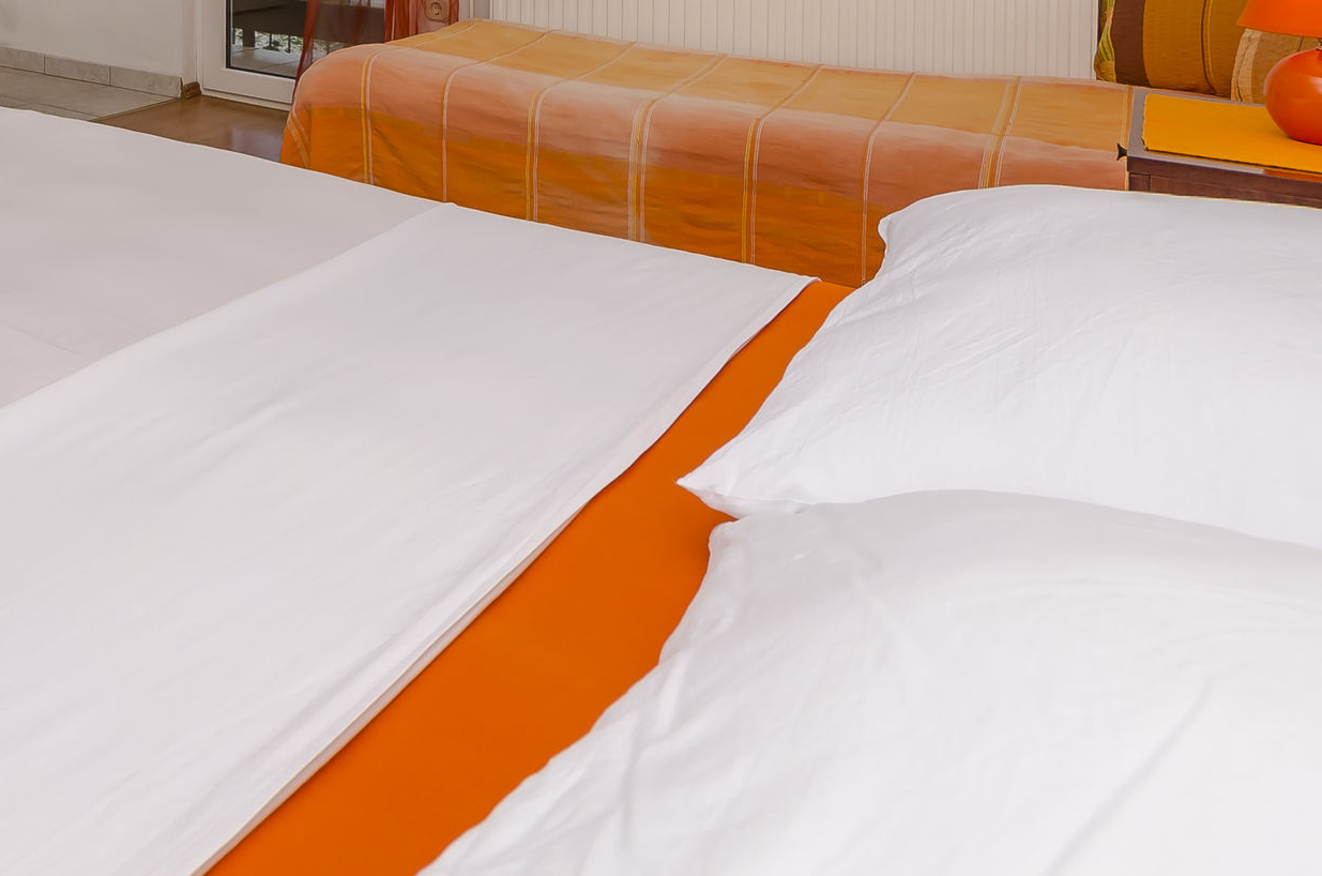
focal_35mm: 34
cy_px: -96
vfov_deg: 33.5
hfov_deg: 50.8
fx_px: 1246
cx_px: 184
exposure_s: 1/200
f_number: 8
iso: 100
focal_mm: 10
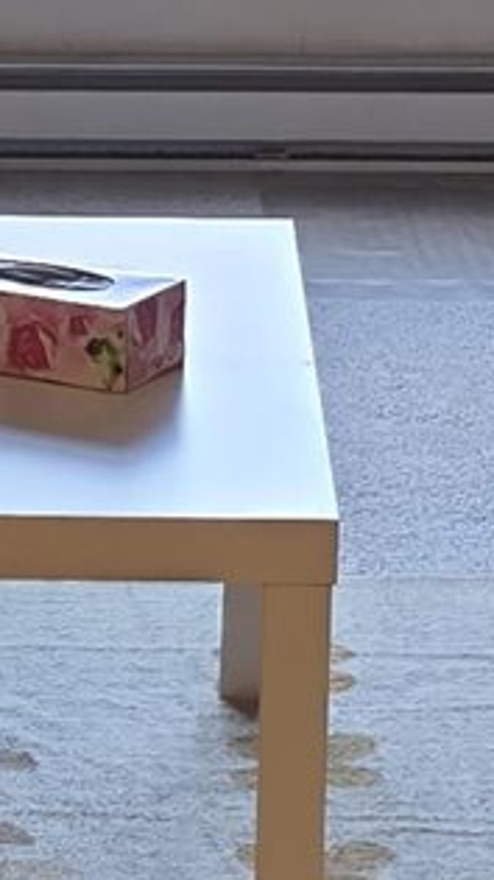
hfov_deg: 6.6
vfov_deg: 11.7
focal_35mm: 183
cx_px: 128
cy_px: 168
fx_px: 4265
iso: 160
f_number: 1.7
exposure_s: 1/120
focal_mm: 6.3
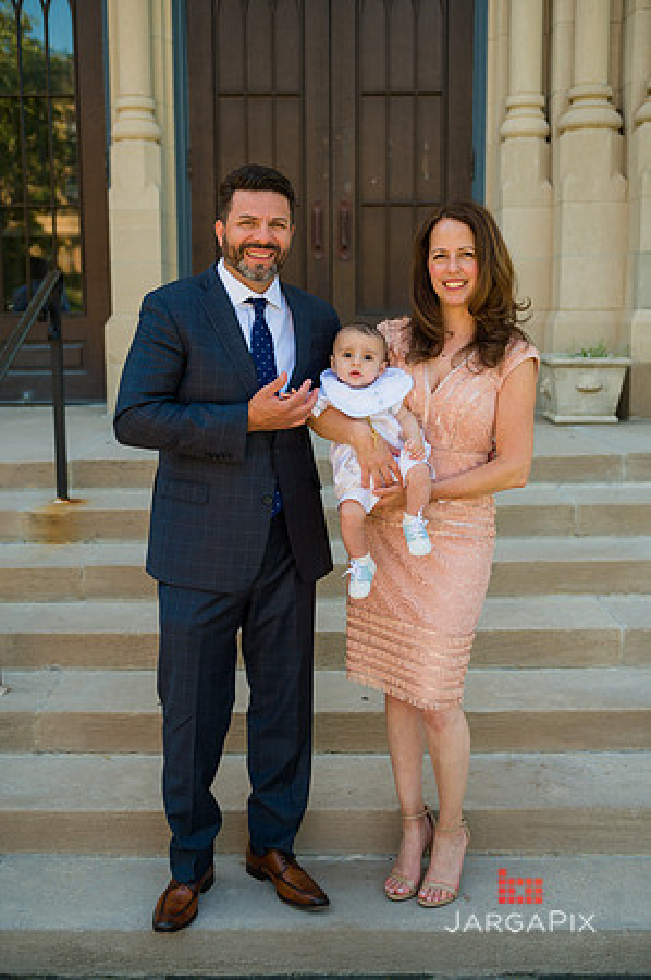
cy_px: 490
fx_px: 1087
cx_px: 326
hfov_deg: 33.3
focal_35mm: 40
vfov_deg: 48.5
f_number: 4
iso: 320
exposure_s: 1/1000
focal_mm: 40
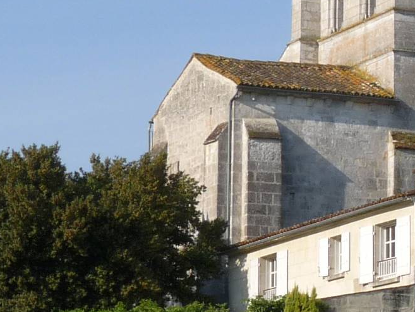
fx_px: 2218
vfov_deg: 8.0
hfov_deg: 10.5
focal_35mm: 185
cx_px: 493
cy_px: 201
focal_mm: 7.6
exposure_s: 1/500
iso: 100
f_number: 5.6
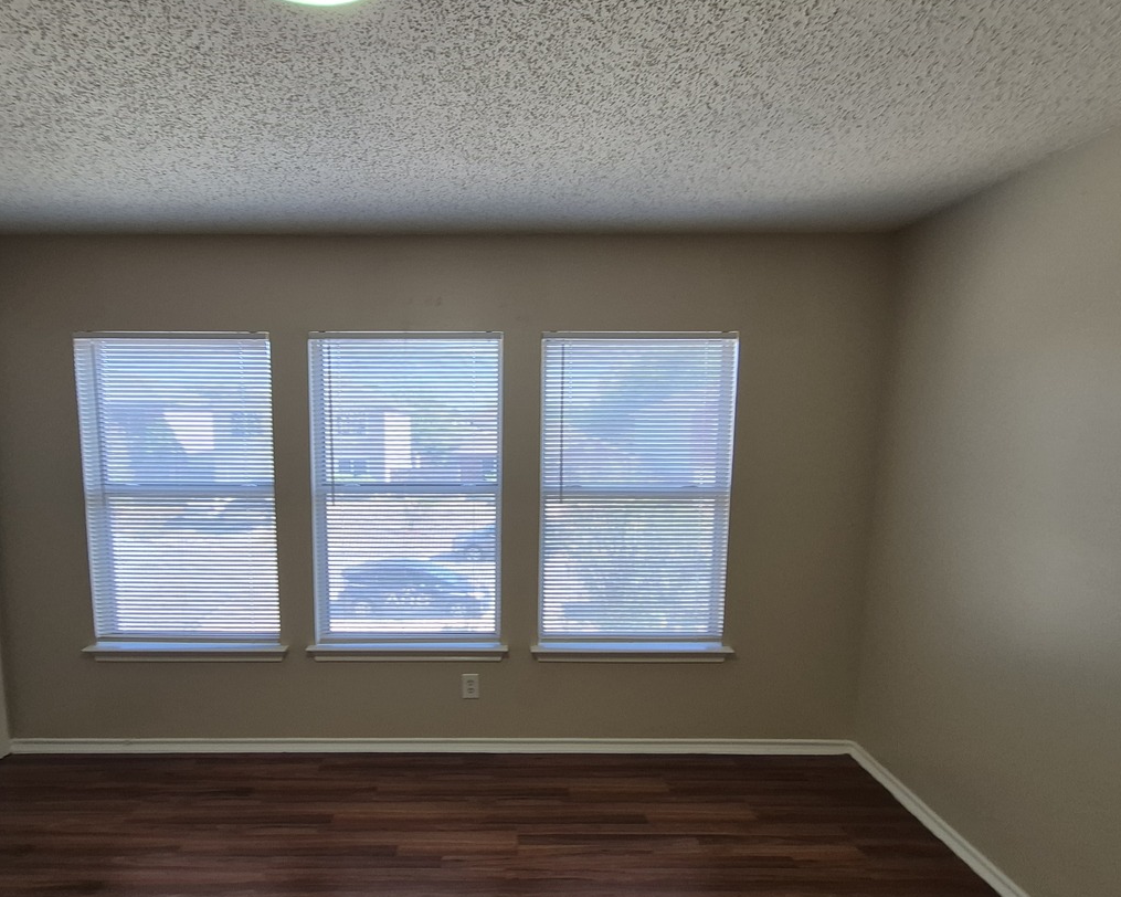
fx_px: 597
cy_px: 499
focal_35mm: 18
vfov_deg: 73.5
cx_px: 511
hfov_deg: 86.2
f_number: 2.2
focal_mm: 1.74
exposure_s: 1/60
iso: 100
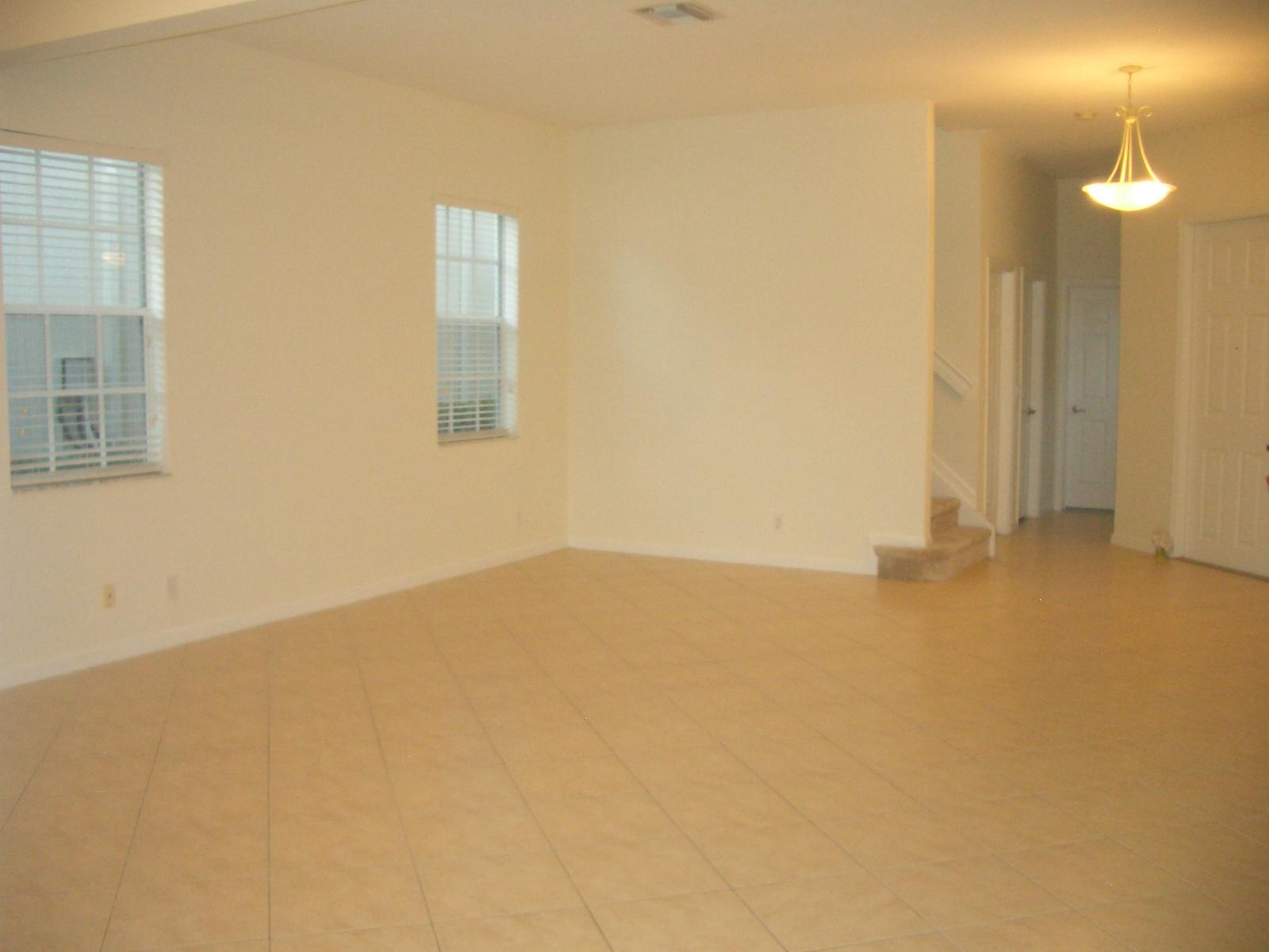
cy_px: 476
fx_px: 1283
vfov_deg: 40.7
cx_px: 634
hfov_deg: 52.6
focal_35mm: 35
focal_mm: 5.8
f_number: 2.6
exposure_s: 1/60
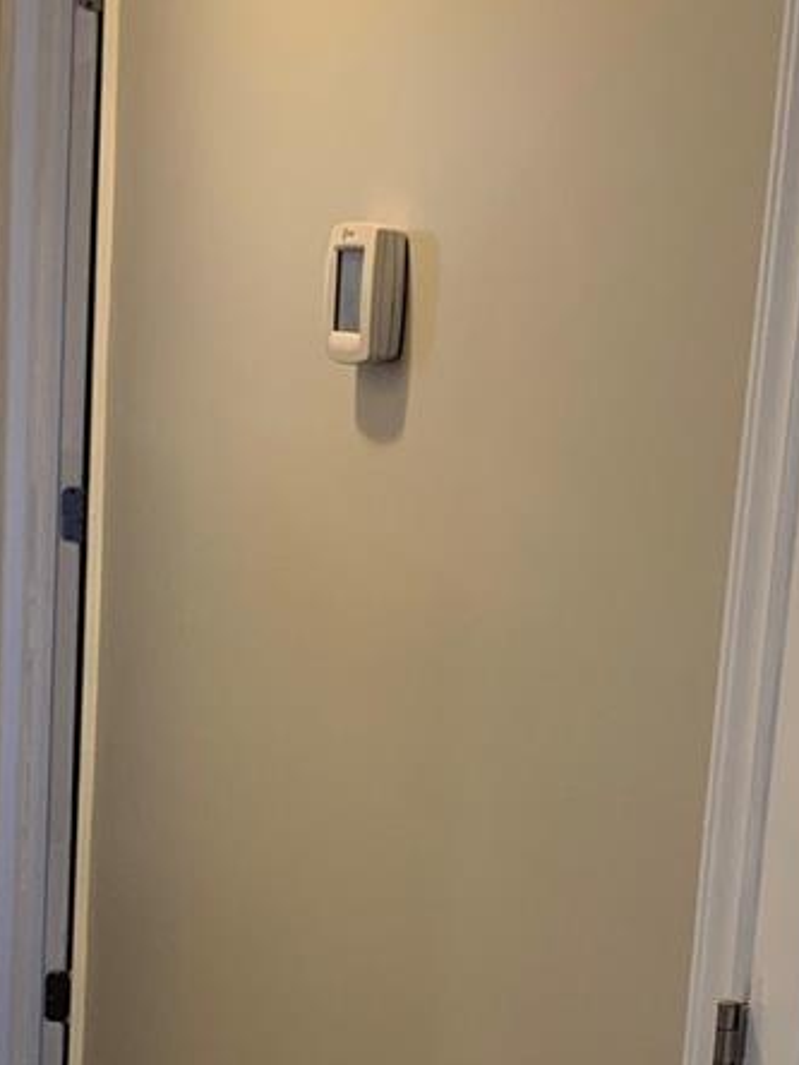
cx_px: 252
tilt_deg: -13.3
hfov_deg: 16.4
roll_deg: -4.1
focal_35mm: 90
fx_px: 2770
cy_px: 955
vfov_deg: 21.3
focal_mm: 4.25
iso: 125
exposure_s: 1/60
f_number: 1.8
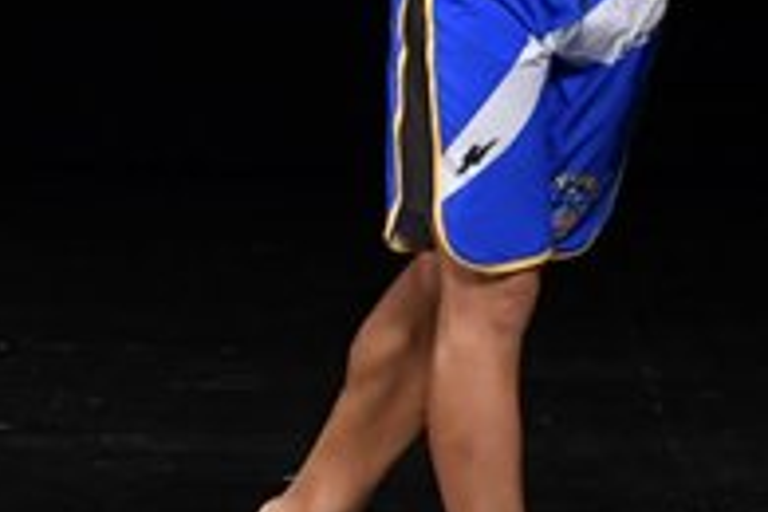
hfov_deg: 2.3
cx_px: -396
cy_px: -224
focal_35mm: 893
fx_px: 19049
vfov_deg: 1.5
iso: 3200
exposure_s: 1/400
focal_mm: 150
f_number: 5.6
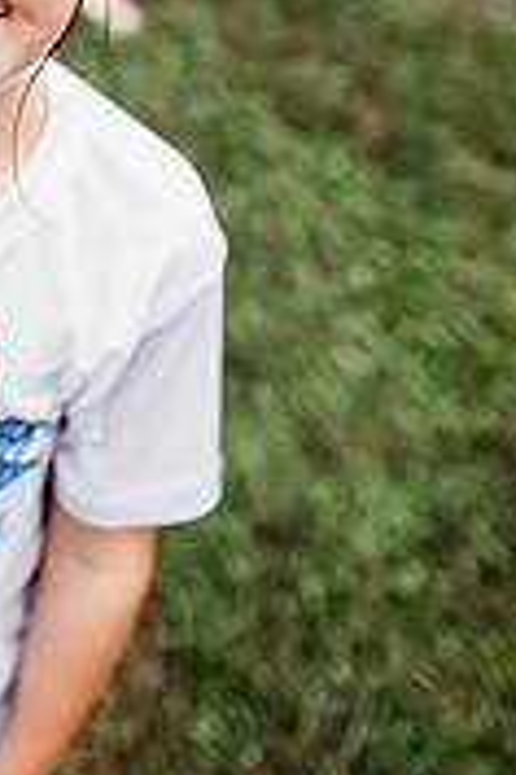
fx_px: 1311
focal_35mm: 61
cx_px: 13
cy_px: -4
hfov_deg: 21.6
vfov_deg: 30.5
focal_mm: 24
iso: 200
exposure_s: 1/250
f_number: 2.5
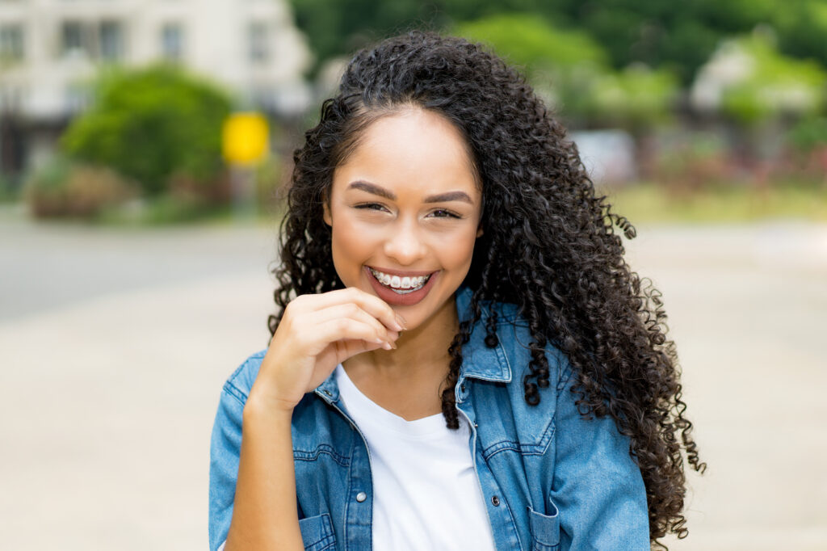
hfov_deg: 36.3
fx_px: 1263
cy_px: 276
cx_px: 414
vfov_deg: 24.6
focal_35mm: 55
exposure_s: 1/4000
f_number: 1.8
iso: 100
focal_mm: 55
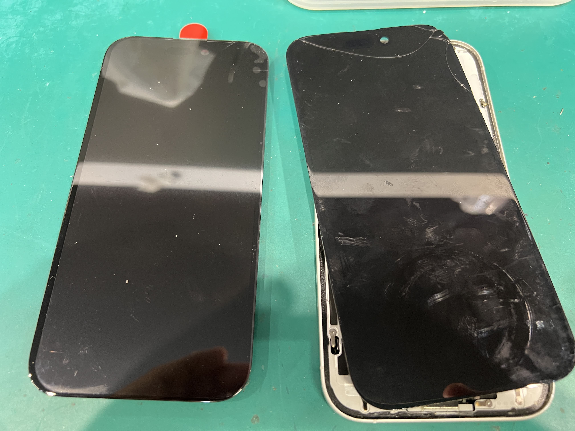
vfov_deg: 53.1
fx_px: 432
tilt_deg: -65.3
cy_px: 216
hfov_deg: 67.3
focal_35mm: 26
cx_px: 288
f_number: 1.5
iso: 400
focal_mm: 5.7
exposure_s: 1/50
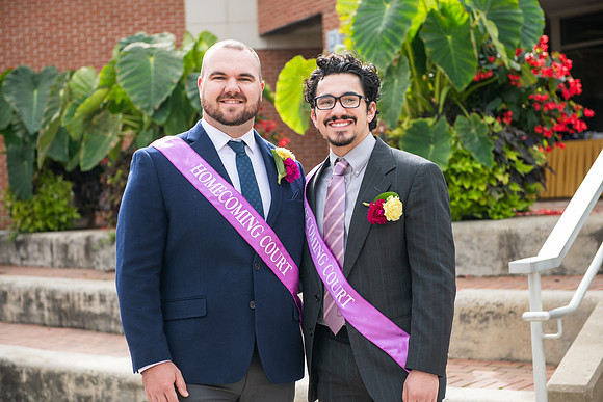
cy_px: 201
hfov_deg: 28.8
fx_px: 1173
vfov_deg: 19.5
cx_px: 302
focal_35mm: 70
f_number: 4
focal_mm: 70
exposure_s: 1/320
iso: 160
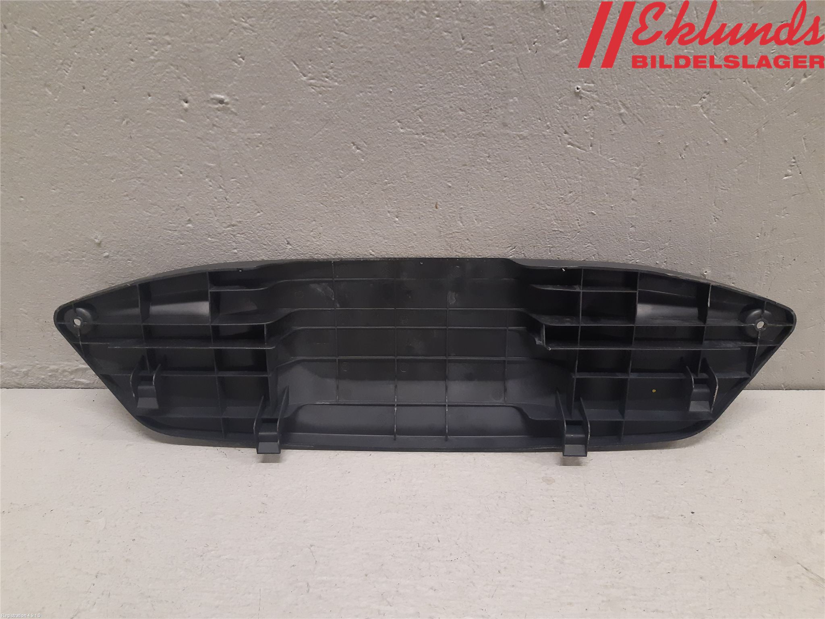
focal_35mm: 26
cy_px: 310
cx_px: 412
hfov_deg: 67.3
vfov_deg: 53.1
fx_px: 620
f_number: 1.7
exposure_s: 1/50
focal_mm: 3.93
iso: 200
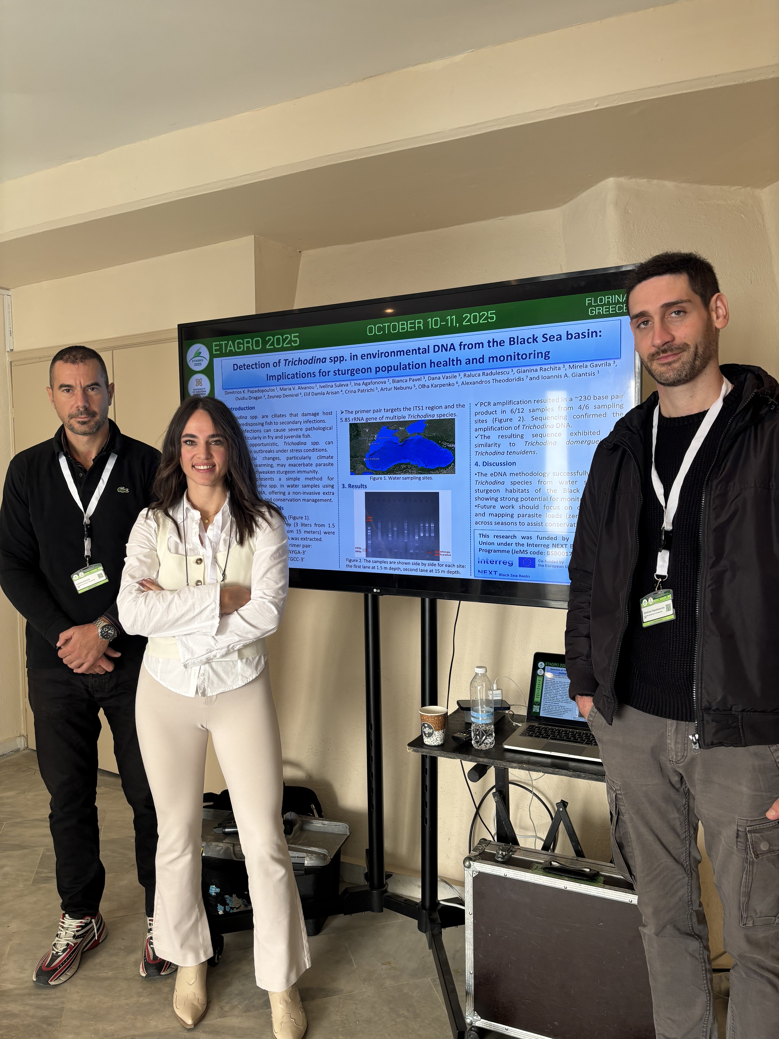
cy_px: 520
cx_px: 390
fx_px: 780
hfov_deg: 53.1
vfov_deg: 67.3
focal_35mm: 26
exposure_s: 1/100
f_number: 1.6
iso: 64
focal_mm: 5.96
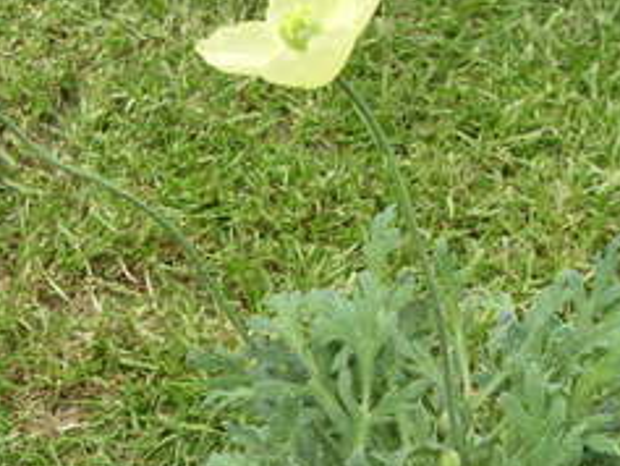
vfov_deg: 22.3
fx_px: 1165
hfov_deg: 29.7
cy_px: 367
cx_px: 385
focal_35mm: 65
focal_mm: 6.3
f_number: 2.8
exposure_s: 1/180
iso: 80
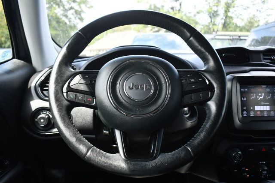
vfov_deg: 43.6
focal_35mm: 30
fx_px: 229
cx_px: 138
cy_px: 92
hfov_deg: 61.9
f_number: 5
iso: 400
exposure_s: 1/250
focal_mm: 20
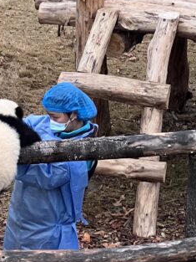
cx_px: -89
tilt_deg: -15.7
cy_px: 137
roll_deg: -0.3
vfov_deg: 7.9
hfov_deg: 5.8
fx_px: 1901
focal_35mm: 252
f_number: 2.8
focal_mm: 9
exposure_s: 1/93
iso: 200
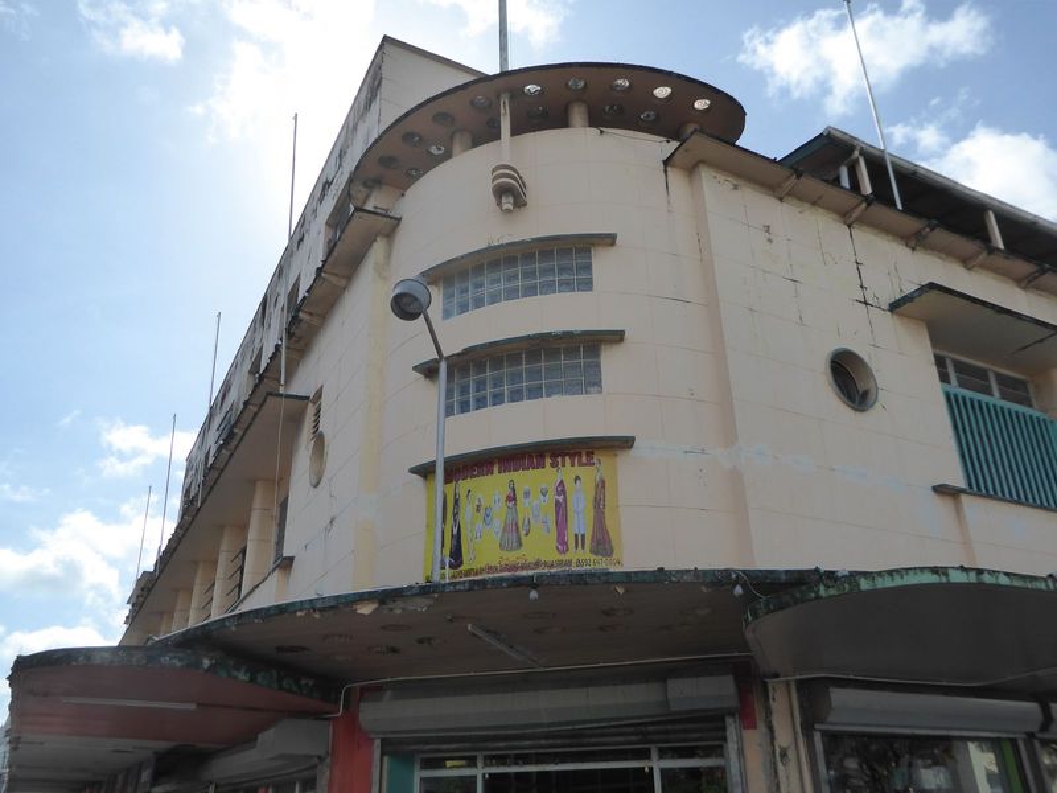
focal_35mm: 29
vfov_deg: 48.2
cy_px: 396
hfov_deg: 61.7
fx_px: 886
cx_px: 528
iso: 160
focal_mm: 5
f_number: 3.5
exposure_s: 1/1300
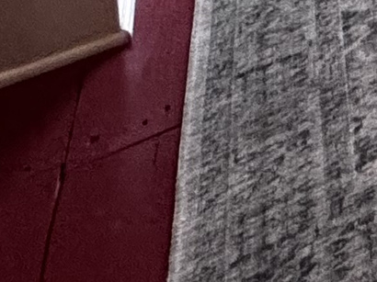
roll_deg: -0.9
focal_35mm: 97
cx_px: 1108
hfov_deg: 11.7
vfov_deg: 9.6
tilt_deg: -6.4
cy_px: -671
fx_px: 1056
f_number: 2.2
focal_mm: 2.22
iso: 250
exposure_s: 1/120
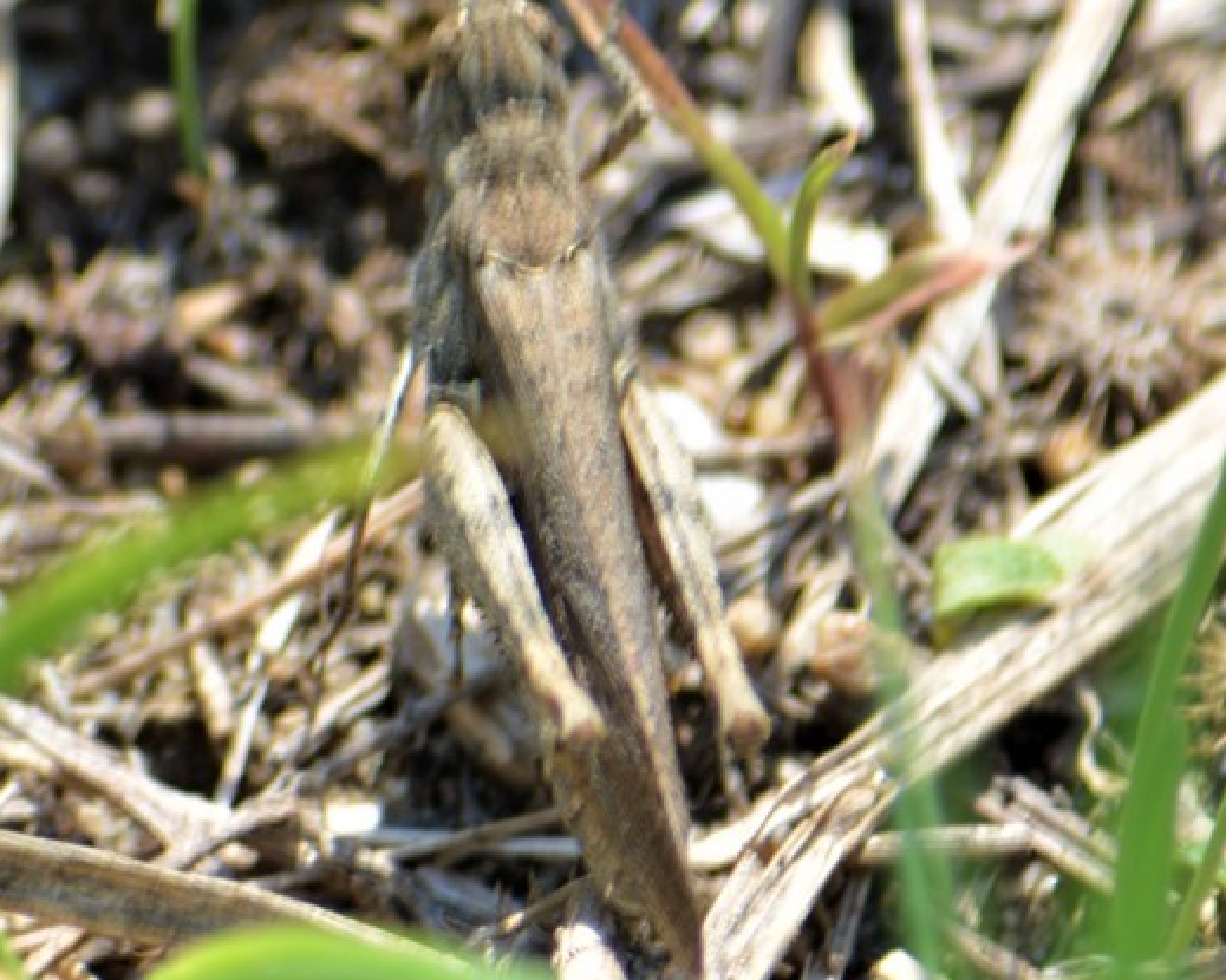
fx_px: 28333
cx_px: 568
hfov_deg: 2.5
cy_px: 416
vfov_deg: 2.0
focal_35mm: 781
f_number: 8
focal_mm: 300
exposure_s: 1/125
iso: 110
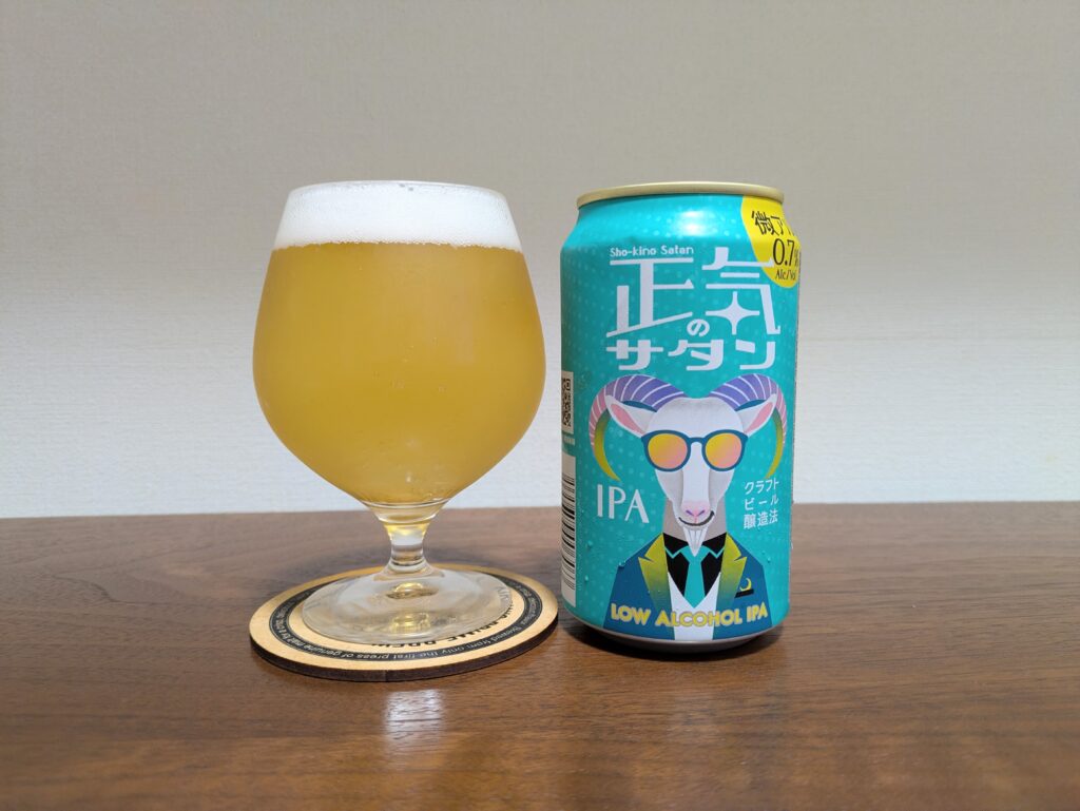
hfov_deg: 69.4
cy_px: 406
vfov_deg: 54.9
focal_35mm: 25
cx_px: 540
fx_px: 780
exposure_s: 1/30
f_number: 1.89
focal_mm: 5.43
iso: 192
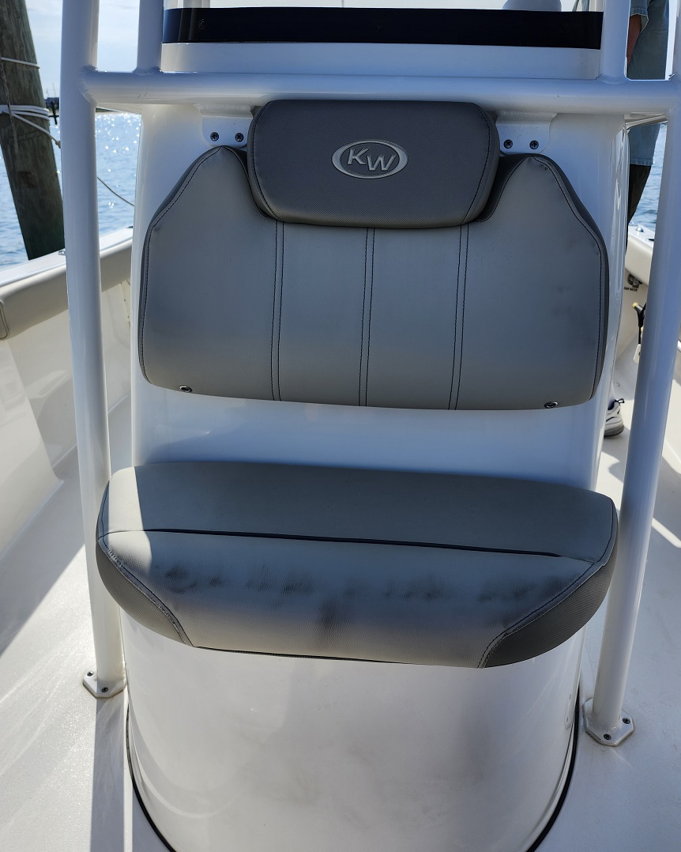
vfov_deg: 68.1
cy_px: 435
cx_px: 343
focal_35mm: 25
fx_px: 630
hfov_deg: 56.8
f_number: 1.8
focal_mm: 5.54
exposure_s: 1/2259
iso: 25
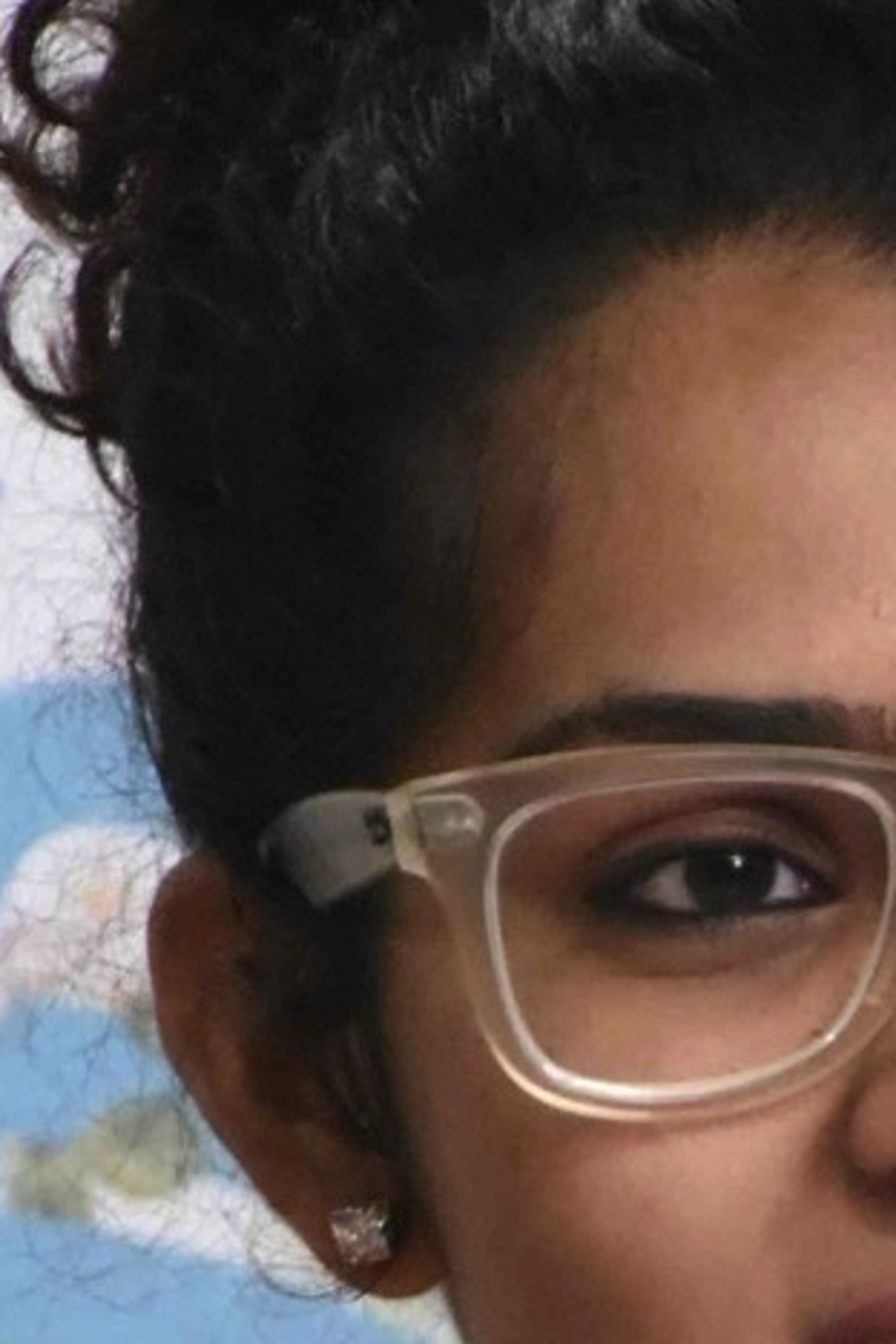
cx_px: 1720
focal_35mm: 700
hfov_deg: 2.0
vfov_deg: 2.9
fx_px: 26131
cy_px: 1648
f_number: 5.6
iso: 6400
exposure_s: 1/100
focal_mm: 112
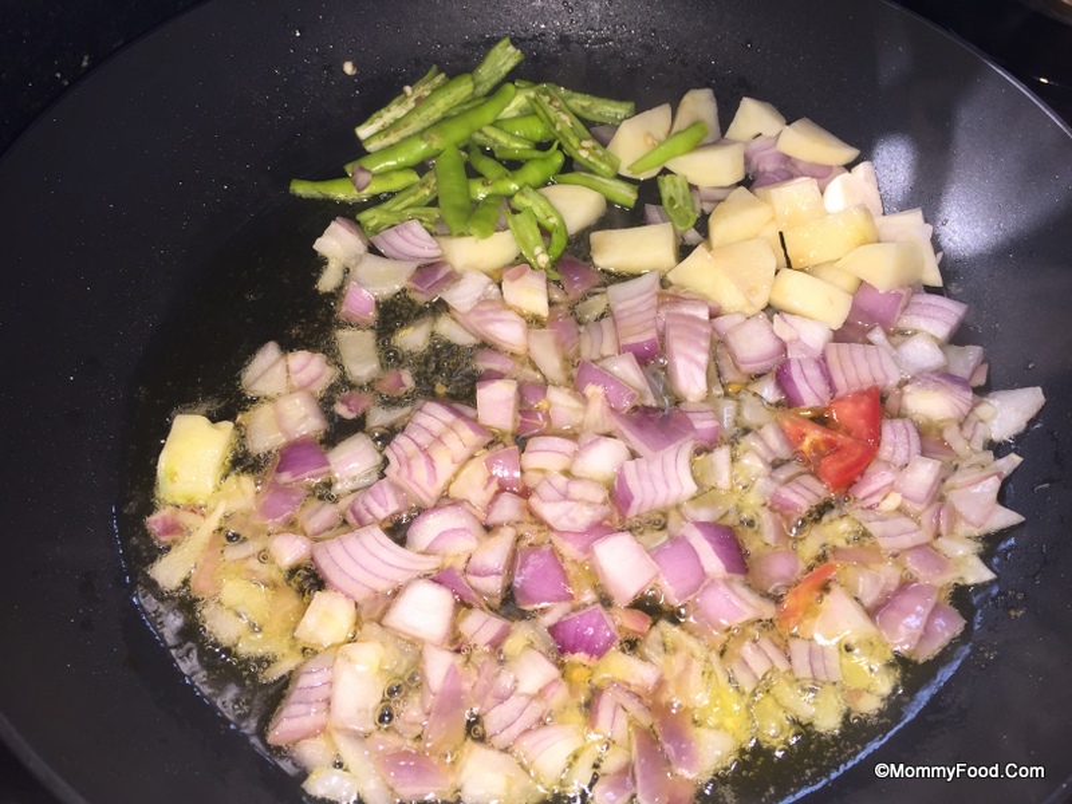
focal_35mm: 29
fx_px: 898
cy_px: 402
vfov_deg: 48.2
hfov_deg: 61.7
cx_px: 536
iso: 32
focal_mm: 4.15
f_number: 2.2
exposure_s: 1/50
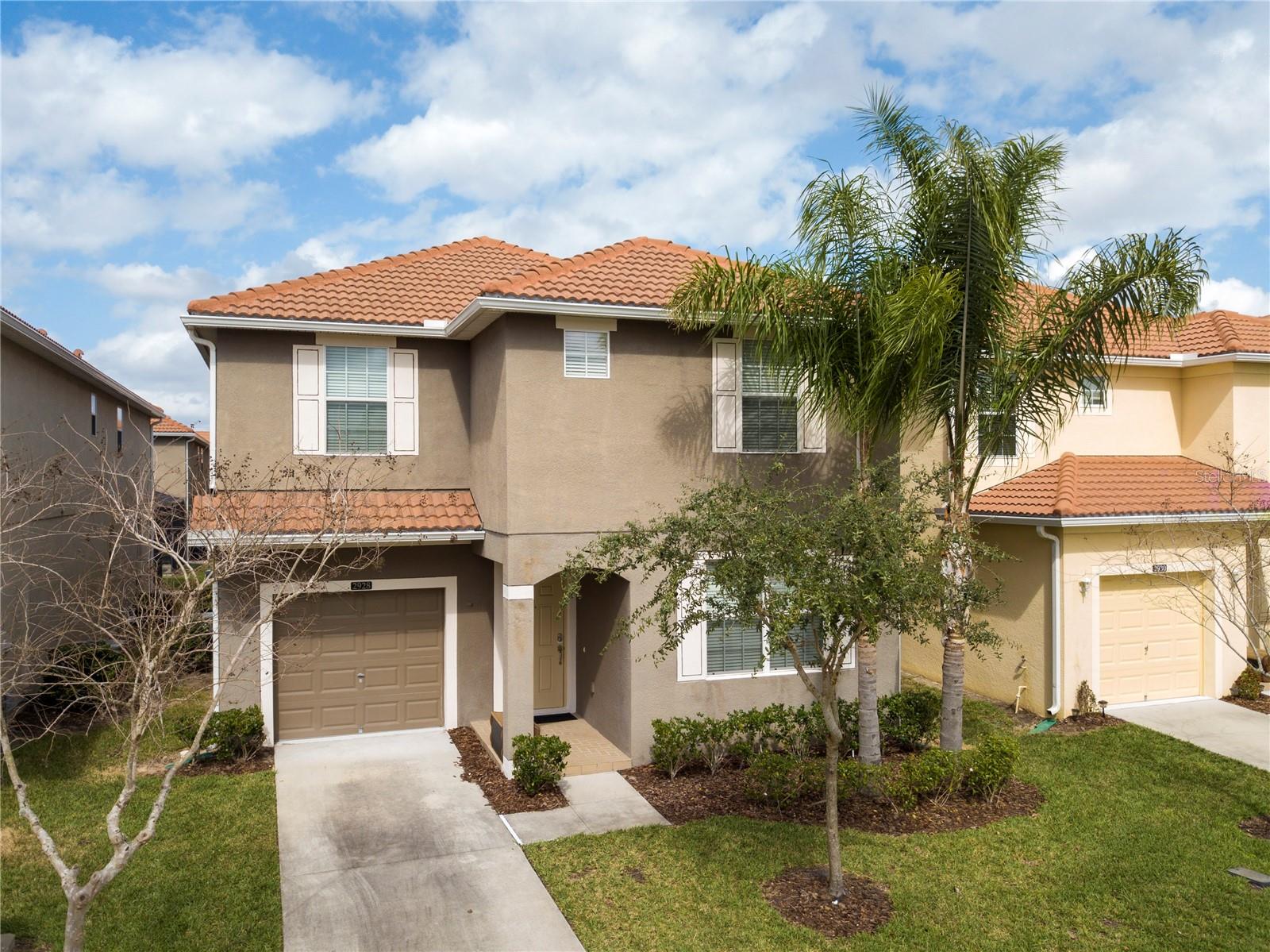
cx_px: 635
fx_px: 954
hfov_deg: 67.3
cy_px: 476
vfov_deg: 53.0
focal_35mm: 26
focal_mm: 4.7
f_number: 2.2
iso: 100
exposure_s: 1/730
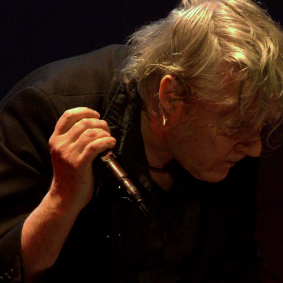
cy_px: 128
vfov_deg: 4.6
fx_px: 3494
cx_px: 157
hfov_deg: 4.6
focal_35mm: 378
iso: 2800
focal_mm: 175
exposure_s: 1/250
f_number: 2.8
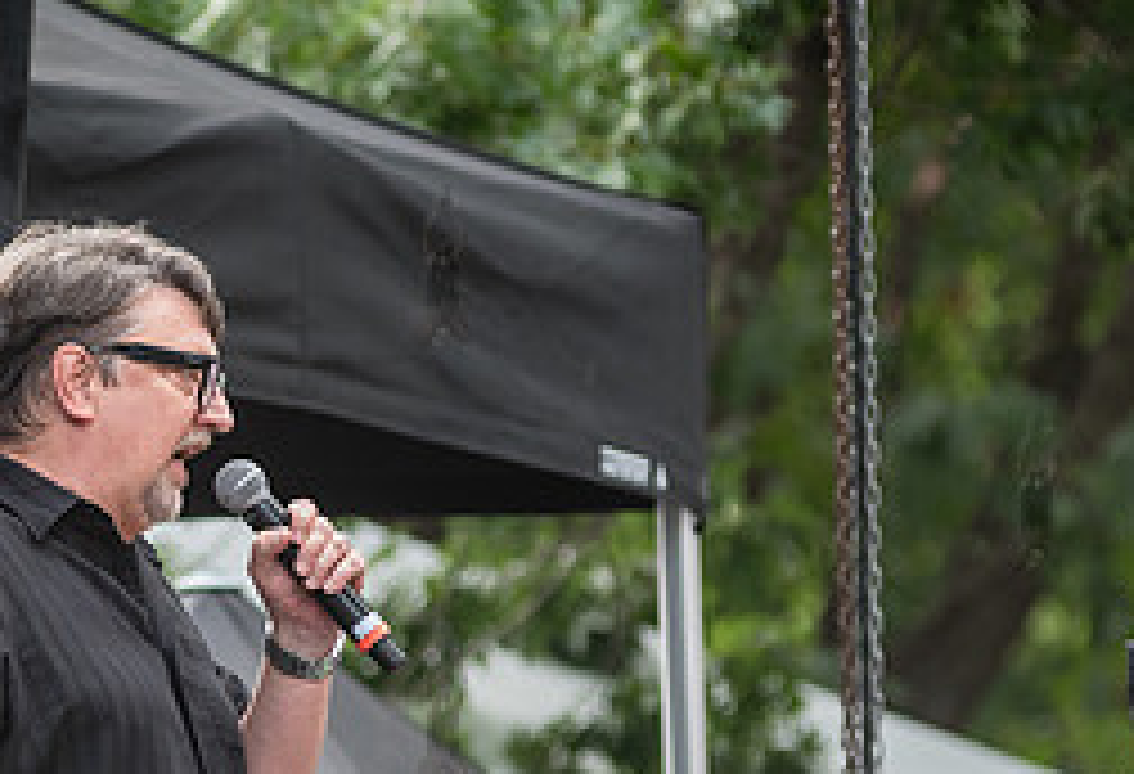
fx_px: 17928
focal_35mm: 565
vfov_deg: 2.5
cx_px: 133
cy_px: 553
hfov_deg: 3.6
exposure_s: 1/320
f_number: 5
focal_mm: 200
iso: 500
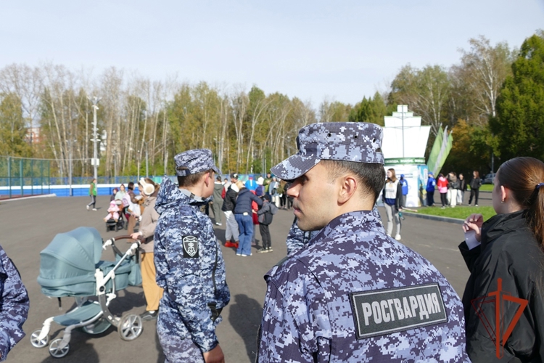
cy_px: 182
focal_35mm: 30
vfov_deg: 43.6
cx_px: 272
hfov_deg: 61.9
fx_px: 453
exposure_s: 1/2000
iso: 125
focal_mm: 11.1
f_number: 3
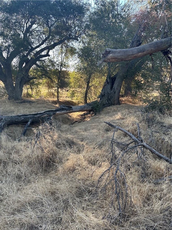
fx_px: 159
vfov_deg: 71.6
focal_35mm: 24
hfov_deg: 56.8
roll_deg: -1.1
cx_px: 86
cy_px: 115
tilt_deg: -14.1
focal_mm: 6.86
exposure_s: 1/390
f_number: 1.78
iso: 80
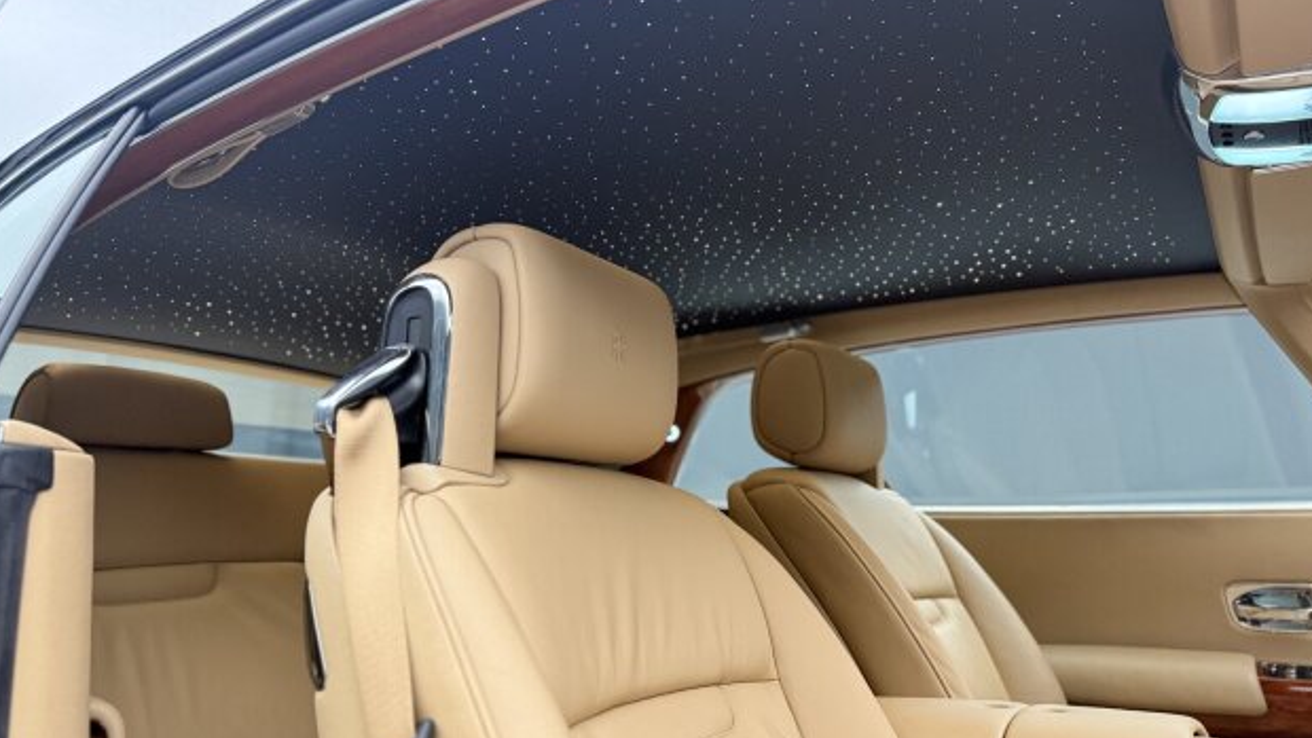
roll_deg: +0.0
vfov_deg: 42.9
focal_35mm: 27
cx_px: 648
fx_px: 939
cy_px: 353
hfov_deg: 69.8
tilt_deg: +11.5
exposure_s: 1/49
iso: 640
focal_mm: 6.76
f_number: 1.78
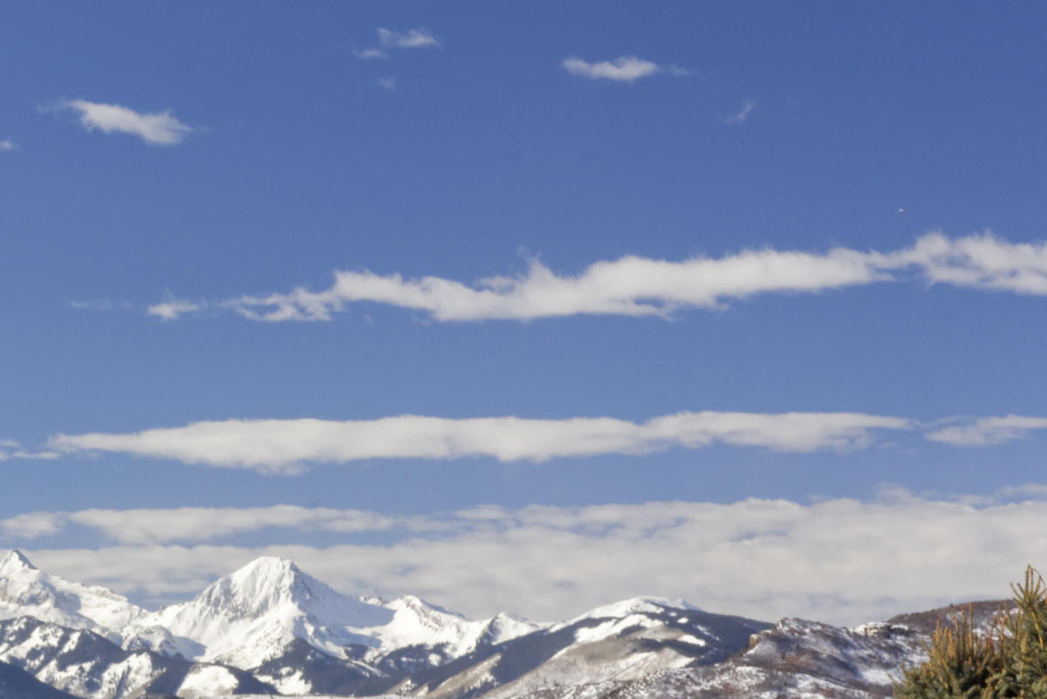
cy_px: 805
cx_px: -234
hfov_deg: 16.3
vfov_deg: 11.2
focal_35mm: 120
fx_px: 3491
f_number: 20
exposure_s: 1/50
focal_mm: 48
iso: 250
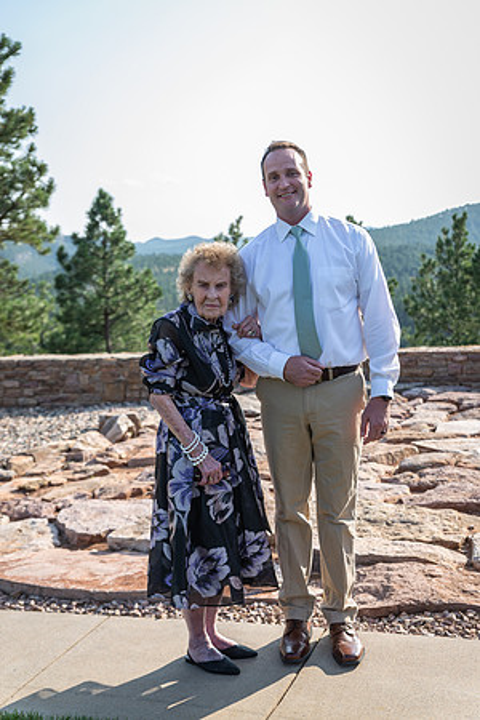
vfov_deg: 41.1
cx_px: 240
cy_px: 360
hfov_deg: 28.1
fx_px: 960
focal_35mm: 48
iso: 125
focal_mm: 48
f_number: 3.5
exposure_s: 1/400
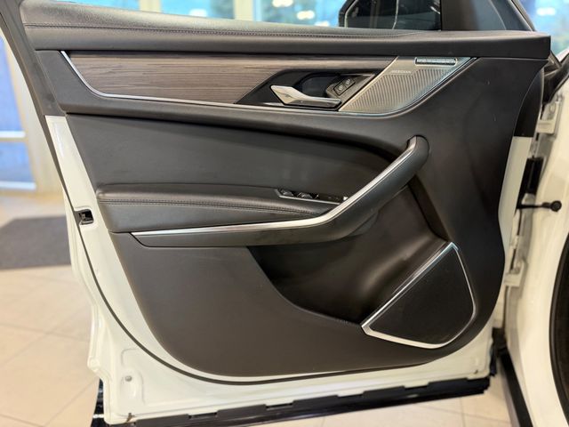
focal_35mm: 24
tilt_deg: -17.8
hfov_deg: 71.6
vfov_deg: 56.8
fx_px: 394
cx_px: 284
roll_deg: +1.3
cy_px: 214
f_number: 1.78
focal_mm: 6.76
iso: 250
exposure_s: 1/60
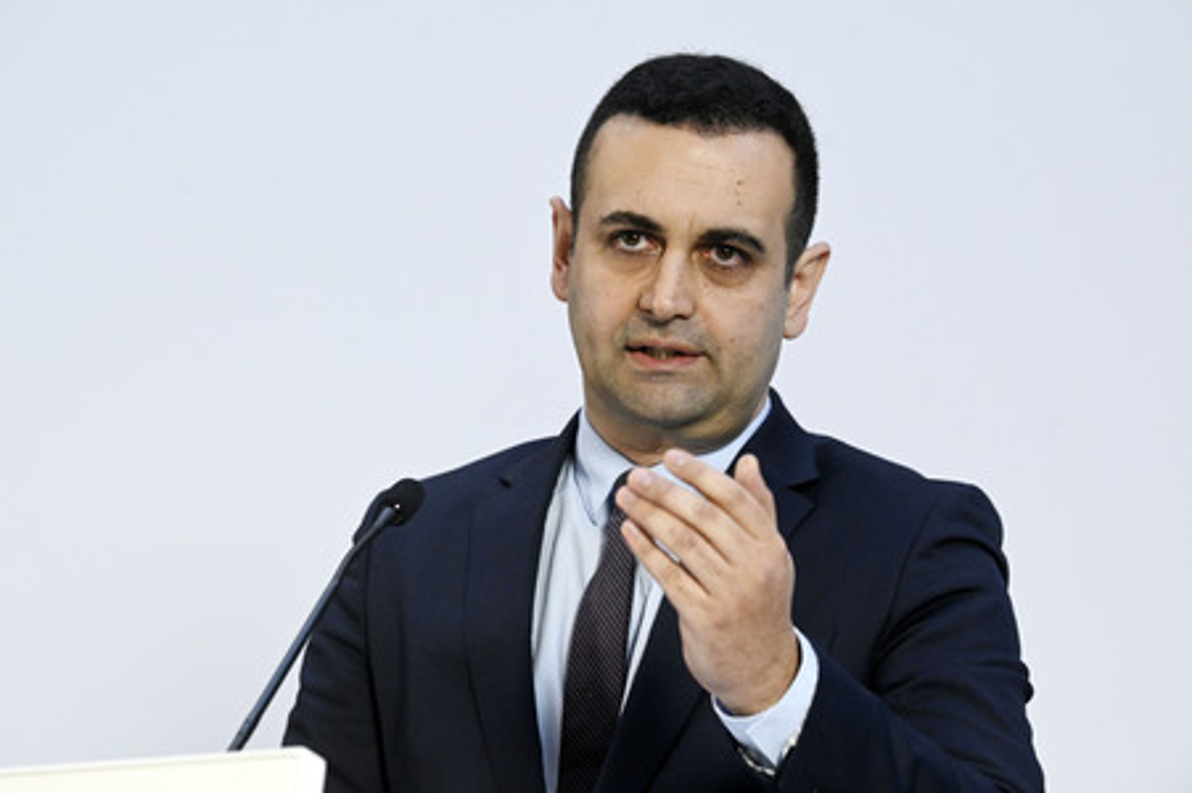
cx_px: 596
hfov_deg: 11.1
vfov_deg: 7.4
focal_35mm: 185
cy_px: 396
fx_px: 6121
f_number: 5.6
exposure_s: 1/500
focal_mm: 185
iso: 5000
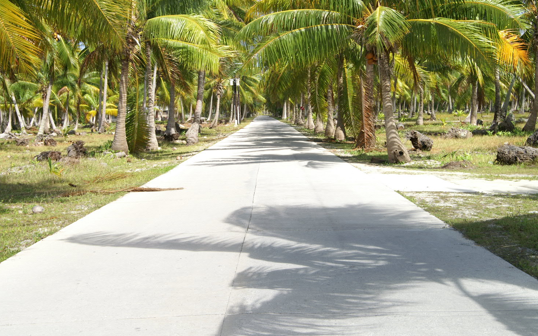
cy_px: 158
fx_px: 799
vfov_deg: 23.8
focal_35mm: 55
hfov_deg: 37.2
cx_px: 264
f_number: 9
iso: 100
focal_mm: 35
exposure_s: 1/250
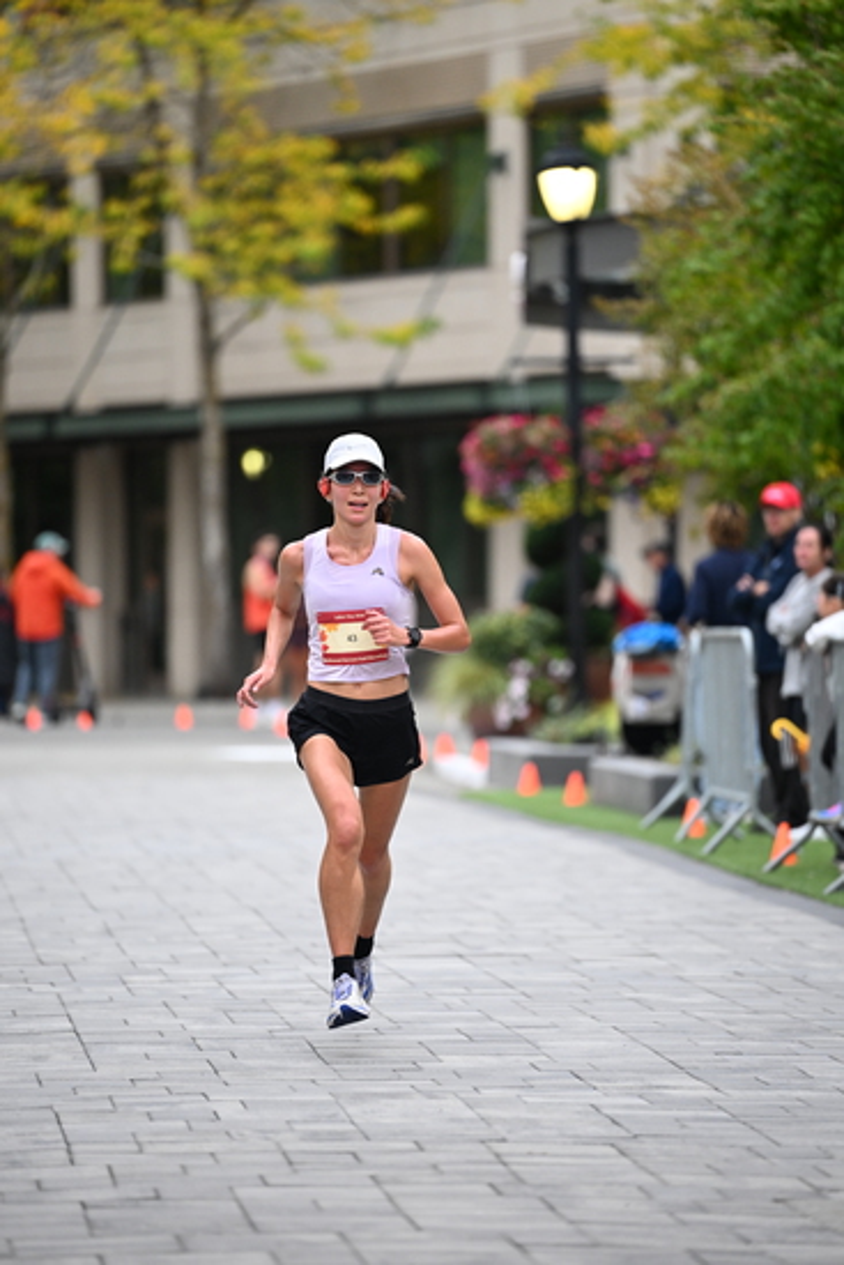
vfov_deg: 10.3
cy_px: 632
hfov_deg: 6.9
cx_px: 422
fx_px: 7028
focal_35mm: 200
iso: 1600
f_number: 2.8
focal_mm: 200
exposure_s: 1/1000
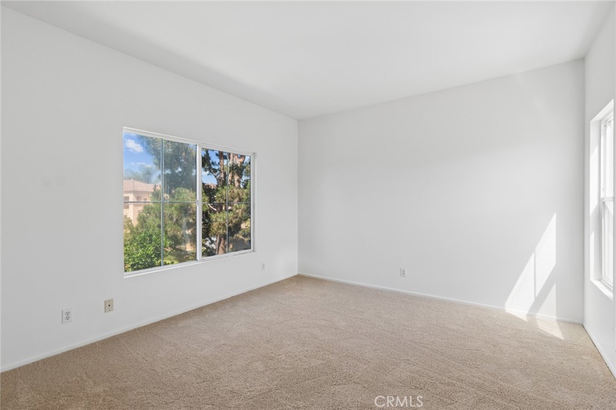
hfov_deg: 96.8
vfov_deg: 73.7
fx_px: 274
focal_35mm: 16
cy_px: 205
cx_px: 308
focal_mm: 16
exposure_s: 1/40
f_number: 9
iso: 200
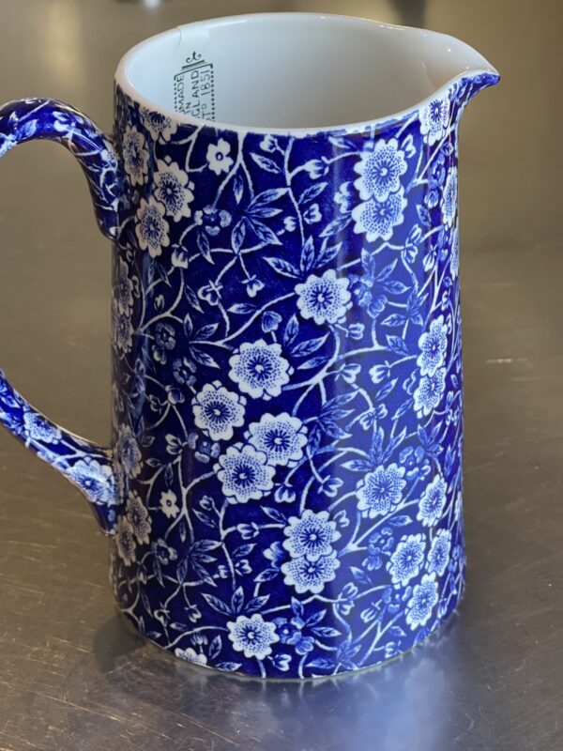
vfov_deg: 30.3
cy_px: 376
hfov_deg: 22.9
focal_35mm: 64
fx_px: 1388
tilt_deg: -31.1
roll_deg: +0.3
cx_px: 282
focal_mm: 7.5
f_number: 2.2
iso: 125
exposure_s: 1/100
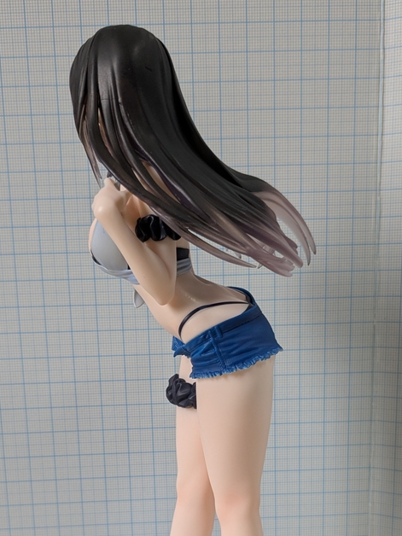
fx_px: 681
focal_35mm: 44
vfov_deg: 41.5
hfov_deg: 32.9
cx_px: 184
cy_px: 412
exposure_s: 1/145
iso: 52
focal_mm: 4.38
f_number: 1.73
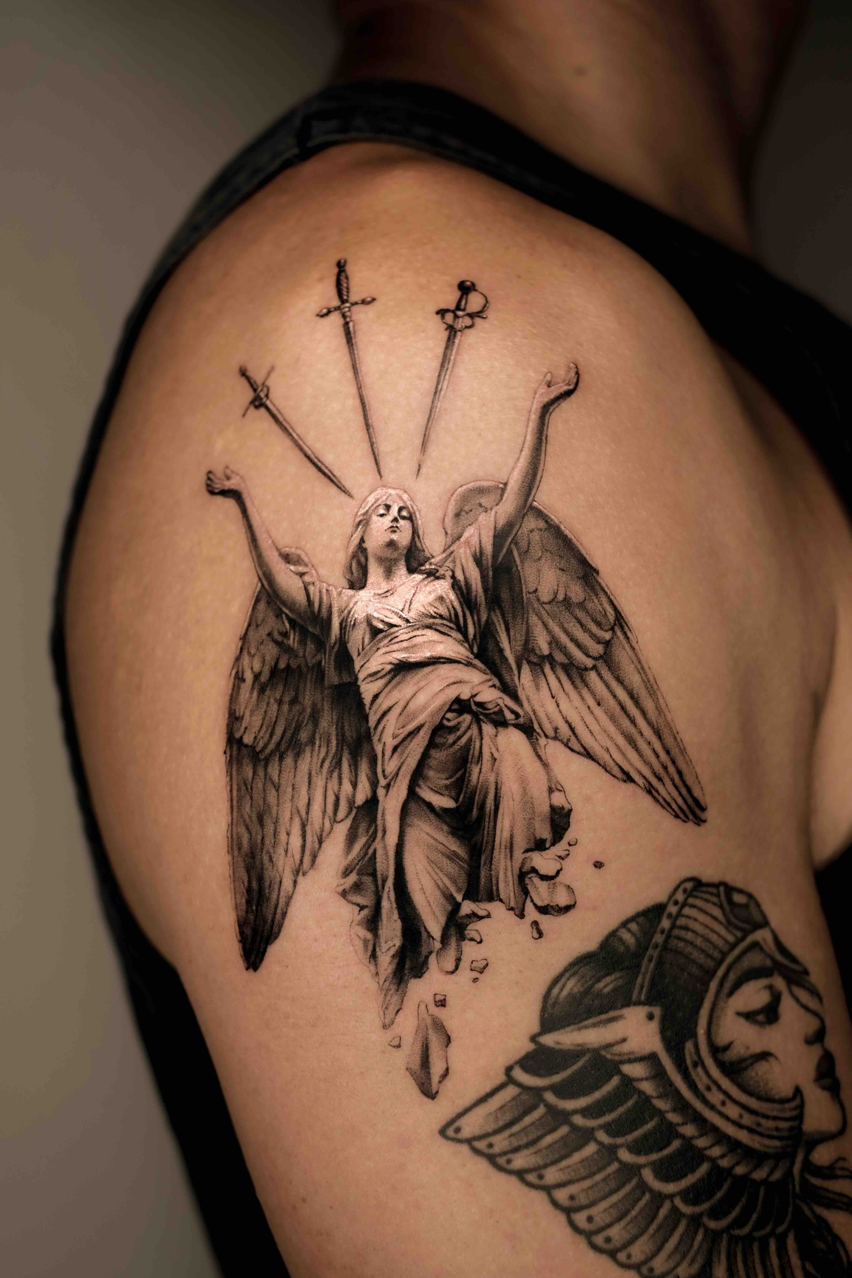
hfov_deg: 25.5
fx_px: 1882
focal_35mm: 53
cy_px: 639
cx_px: 426
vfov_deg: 37.5
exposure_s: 1/60
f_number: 3.6
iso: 160
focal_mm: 35
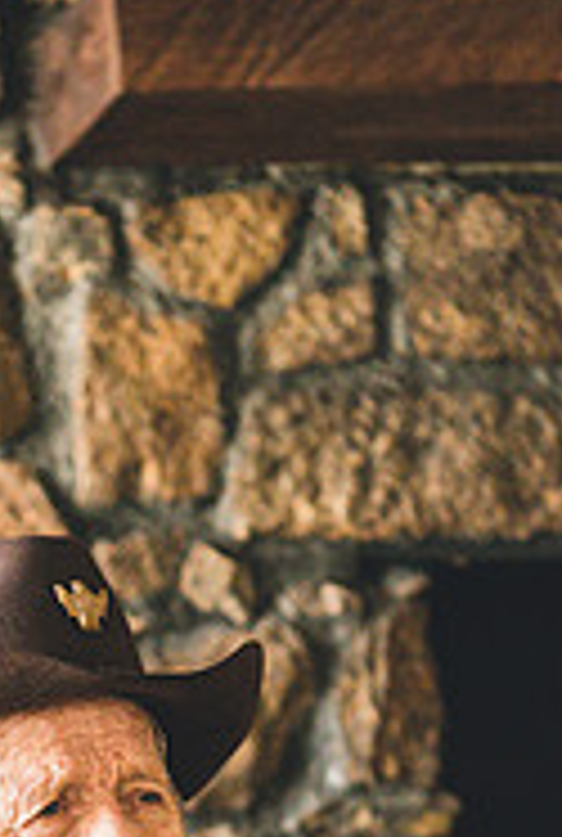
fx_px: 3935
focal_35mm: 169
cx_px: 20
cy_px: 981
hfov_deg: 8.1
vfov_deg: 11.9
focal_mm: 70
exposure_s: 1/125
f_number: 3.5
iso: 12800
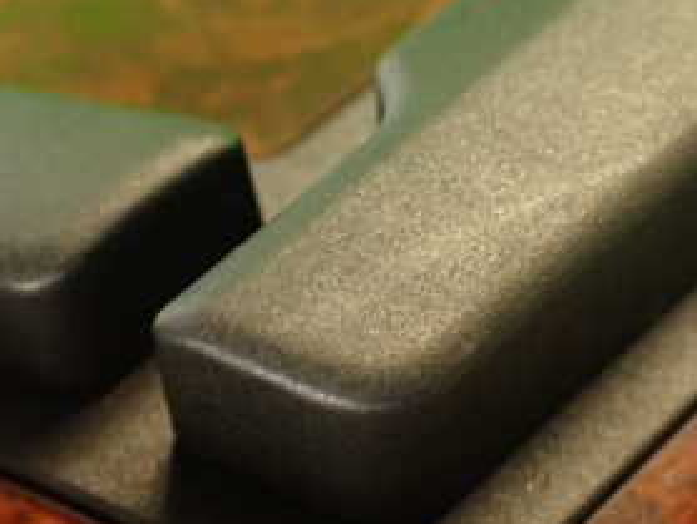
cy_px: 256
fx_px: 1391
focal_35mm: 69
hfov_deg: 28.1
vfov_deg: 21.3
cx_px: 371
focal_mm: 5.79
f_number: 2.4
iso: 400
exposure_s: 1/30
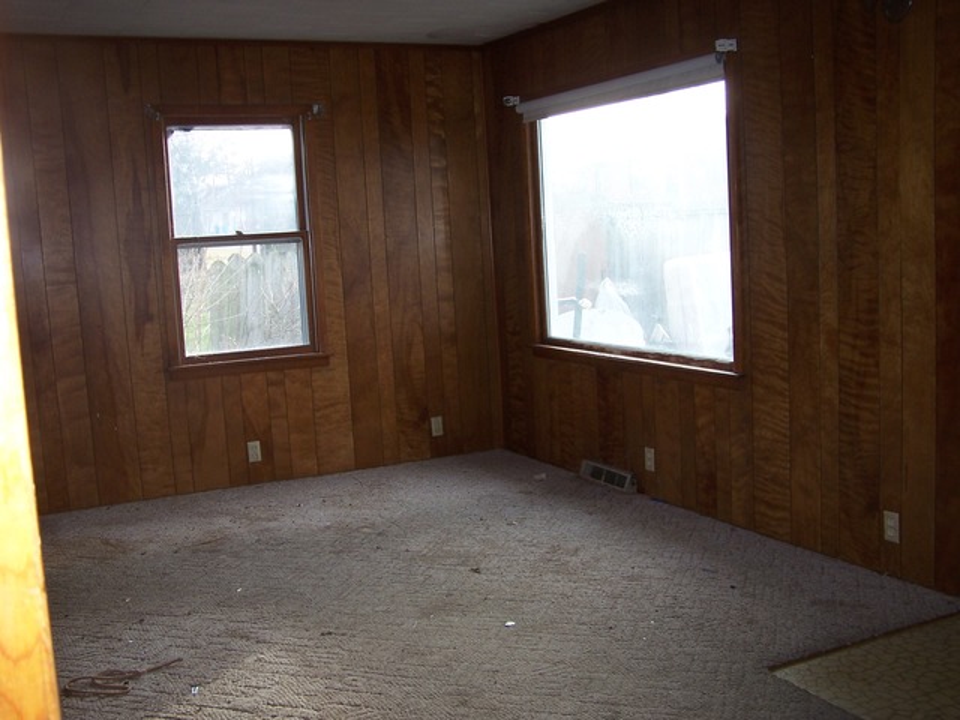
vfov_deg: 37.7
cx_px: 480
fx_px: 1054
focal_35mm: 38
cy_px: 360
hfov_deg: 49.0
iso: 80
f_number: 2.8
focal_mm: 6.3
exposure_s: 1/60
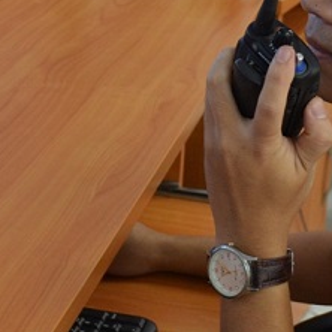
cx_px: 138
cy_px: 129
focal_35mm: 126
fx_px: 1367
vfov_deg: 13.8
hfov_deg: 13.8
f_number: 3.8
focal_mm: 22
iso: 800
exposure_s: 1/40
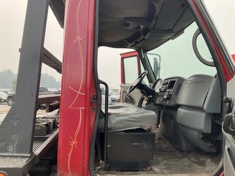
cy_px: 88
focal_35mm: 29
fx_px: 197
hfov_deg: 61.7
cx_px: 118
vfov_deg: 48.2
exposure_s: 1/190
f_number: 1.8
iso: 20
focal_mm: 3
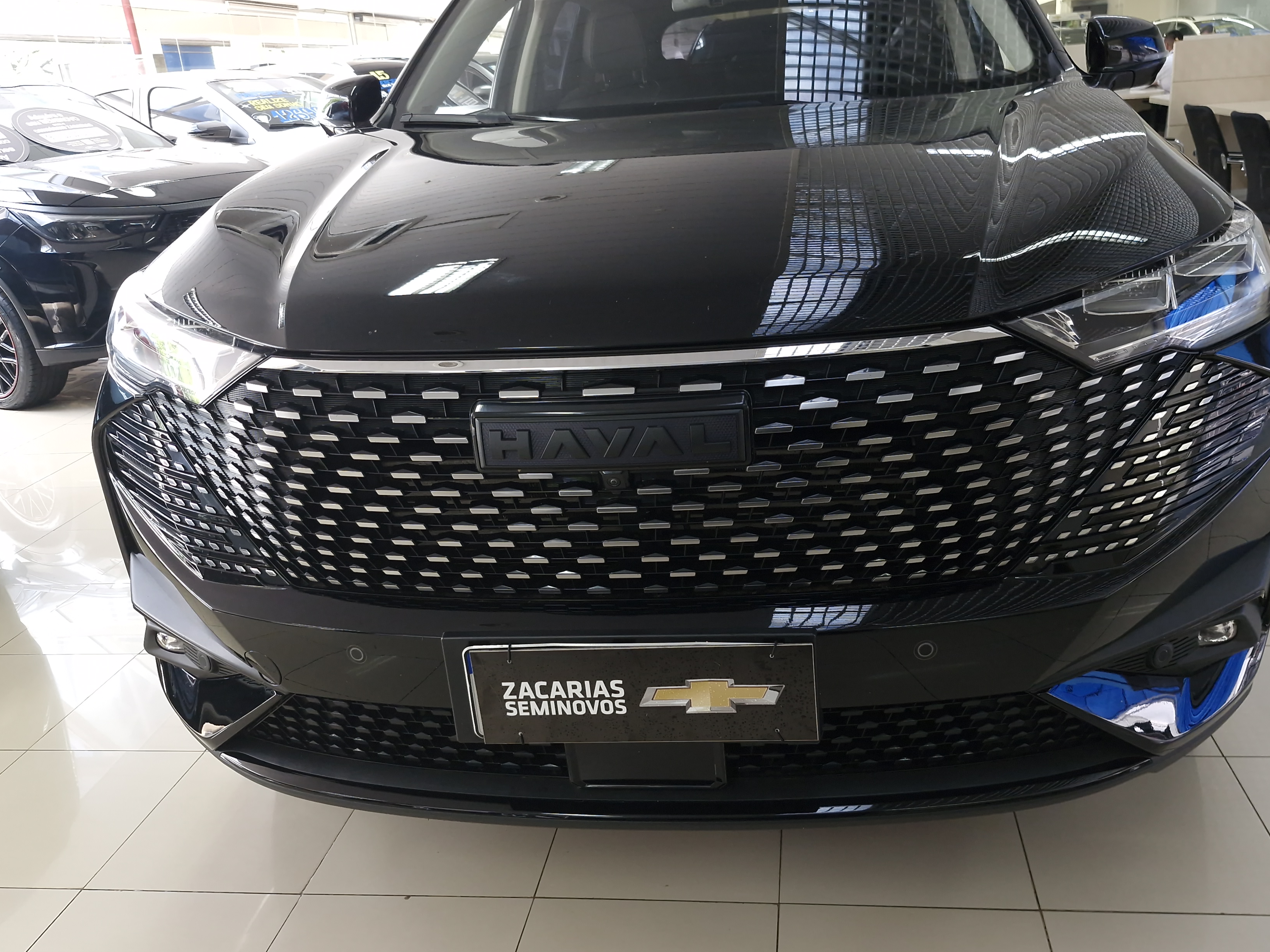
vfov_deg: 49.7
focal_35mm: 28
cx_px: 684
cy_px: 455
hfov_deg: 63.4
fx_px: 1027
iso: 200
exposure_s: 1/60
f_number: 1.8
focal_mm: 5.54
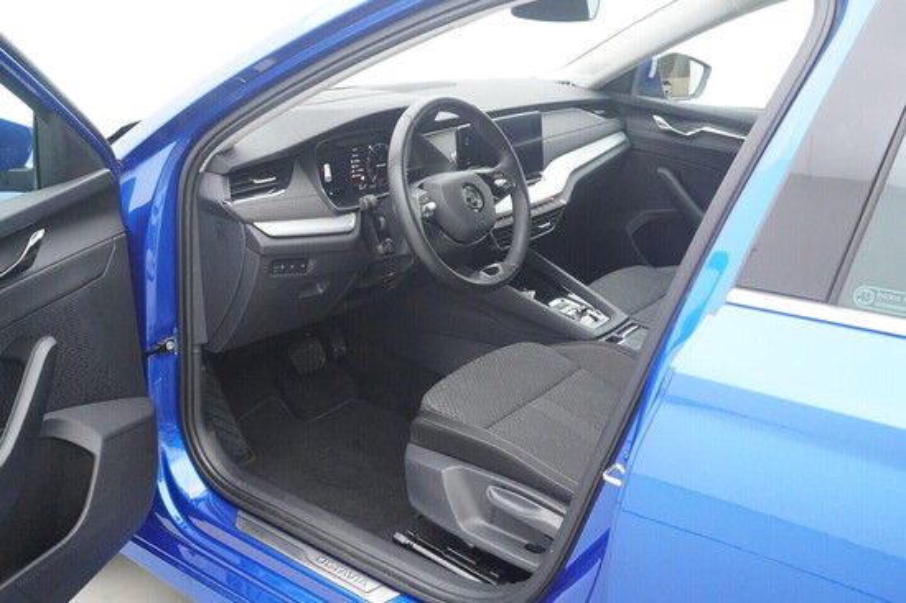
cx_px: 453
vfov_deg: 36.8
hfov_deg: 53.2
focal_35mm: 36
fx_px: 905
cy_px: 302
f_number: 5.6
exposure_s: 1/250
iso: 4000
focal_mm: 24
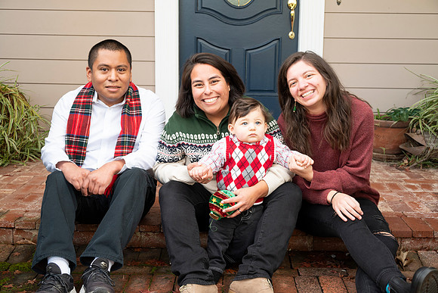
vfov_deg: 29.3
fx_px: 560
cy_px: 146
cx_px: 219
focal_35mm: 46
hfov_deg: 42.7
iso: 400
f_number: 5.3
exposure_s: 1/160
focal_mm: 46
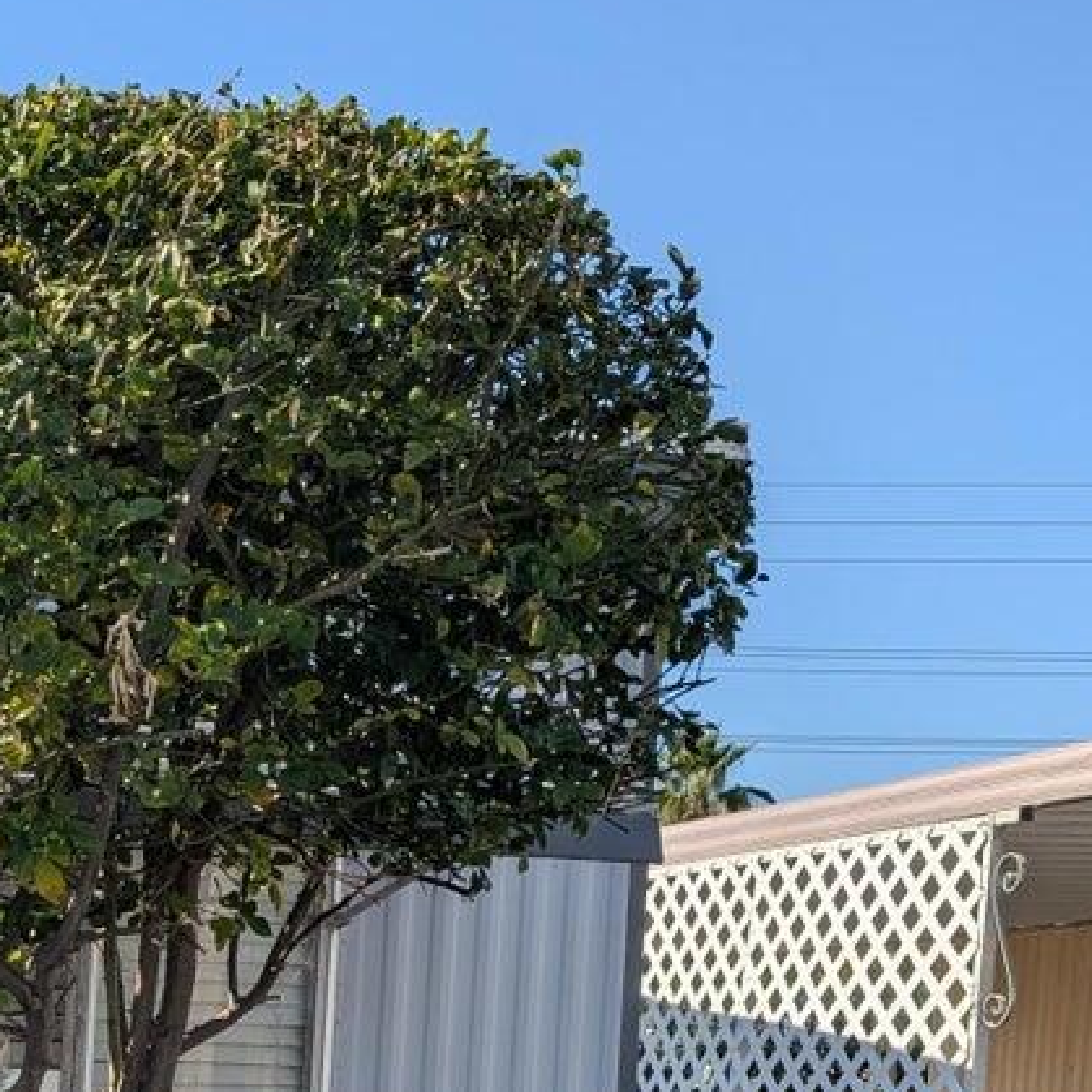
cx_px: -360
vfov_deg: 23.2
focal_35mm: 69
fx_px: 2463
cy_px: 1254
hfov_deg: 22.2
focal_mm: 6.9
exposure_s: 1/1080
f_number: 1.68
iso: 22
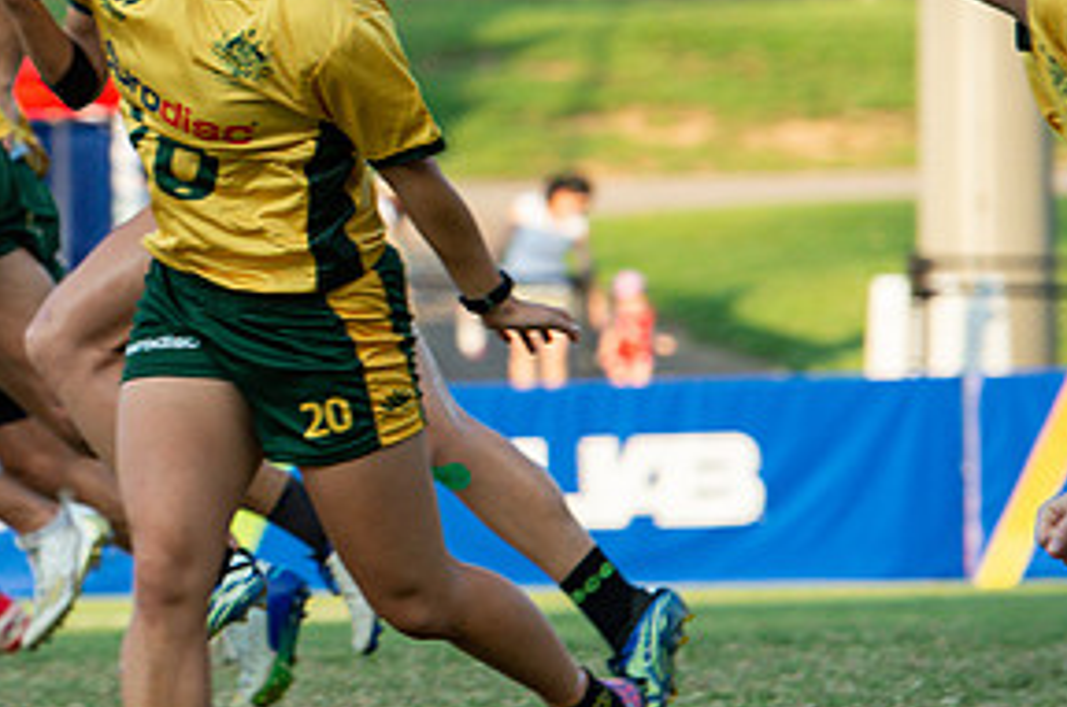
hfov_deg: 4.6
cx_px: -234
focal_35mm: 443
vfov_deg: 3.1
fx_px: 13108
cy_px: 232
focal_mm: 165
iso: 500
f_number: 5
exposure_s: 1/1000
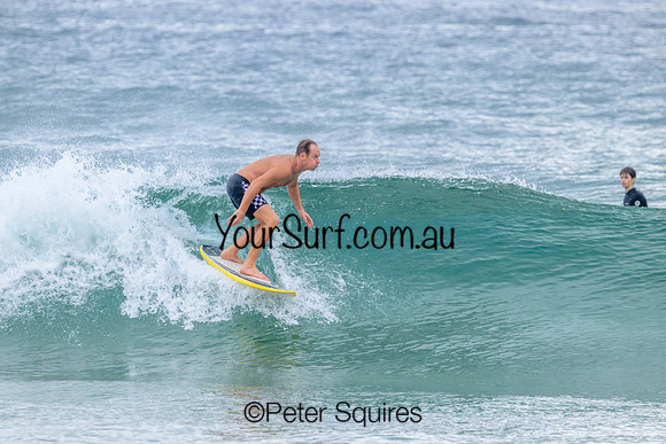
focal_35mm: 573
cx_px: 333
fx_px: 10611
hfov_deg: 3.6
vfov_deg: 2.4
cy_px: 222
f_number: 11
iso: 2200
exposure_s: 1/2000
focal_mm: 560
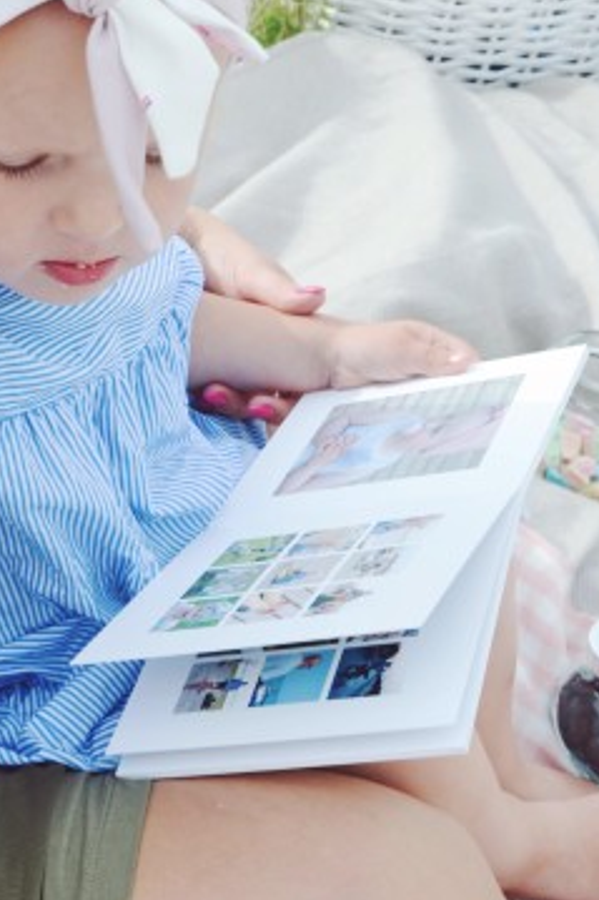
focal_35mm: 87
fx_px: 2173
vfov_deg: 23.3
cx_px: 51
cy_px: 306
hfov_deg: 15.5
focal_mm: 26
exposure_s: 1/200
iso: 100
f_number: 7.1
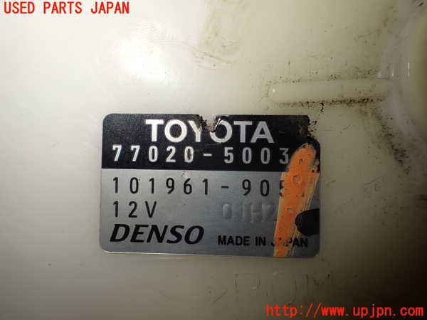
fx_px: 370
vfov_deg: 46.8
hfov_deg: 60.0
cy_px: 160
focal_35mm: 30
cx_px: 214
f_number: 2.3
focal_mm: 5.4
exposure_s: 1/200
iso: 100
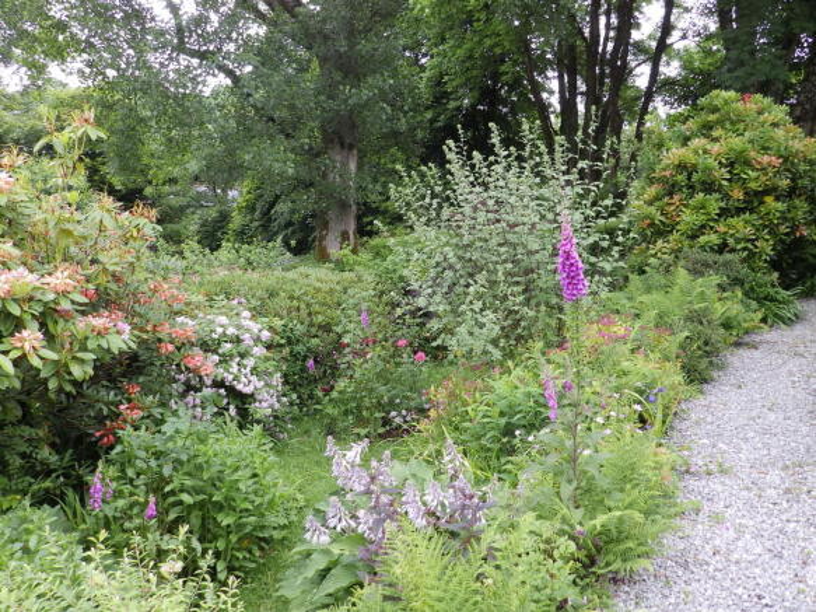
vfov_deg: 44.1
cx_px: 408
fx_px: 754
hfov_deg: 56.8
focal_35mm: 32
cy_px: 306
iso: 125
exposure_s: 1/30
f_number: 3.7
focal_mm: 5.7
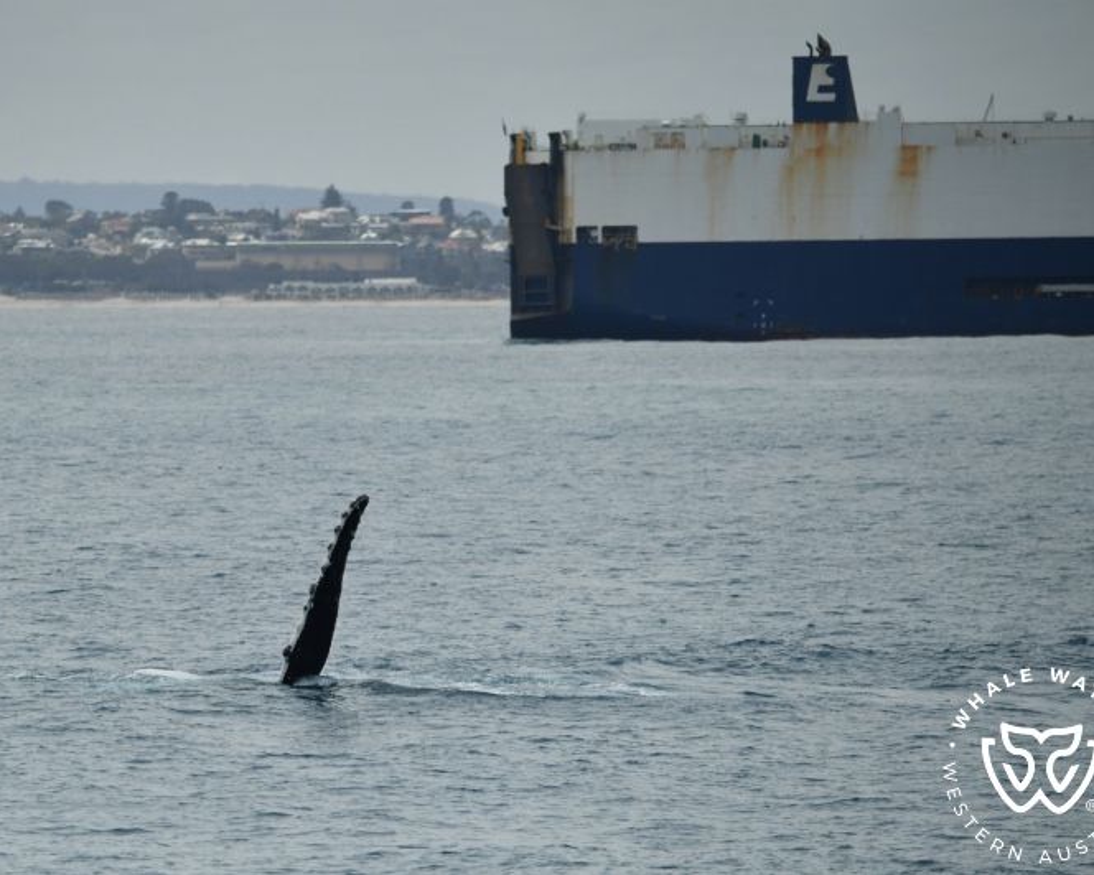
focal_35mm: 509
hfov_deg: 3.8
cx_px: 488
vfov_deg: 3.0
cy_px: 438
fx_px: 16478
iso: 720
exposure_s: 1/8000
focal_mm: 450
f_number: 6
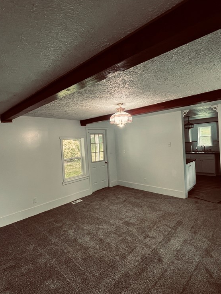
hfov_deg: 71.6
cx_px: 111
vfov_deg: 87.7
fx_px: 153
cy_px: 144
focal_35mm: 18
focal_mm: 1.57
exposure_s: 1/120
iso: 200
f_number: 1.8
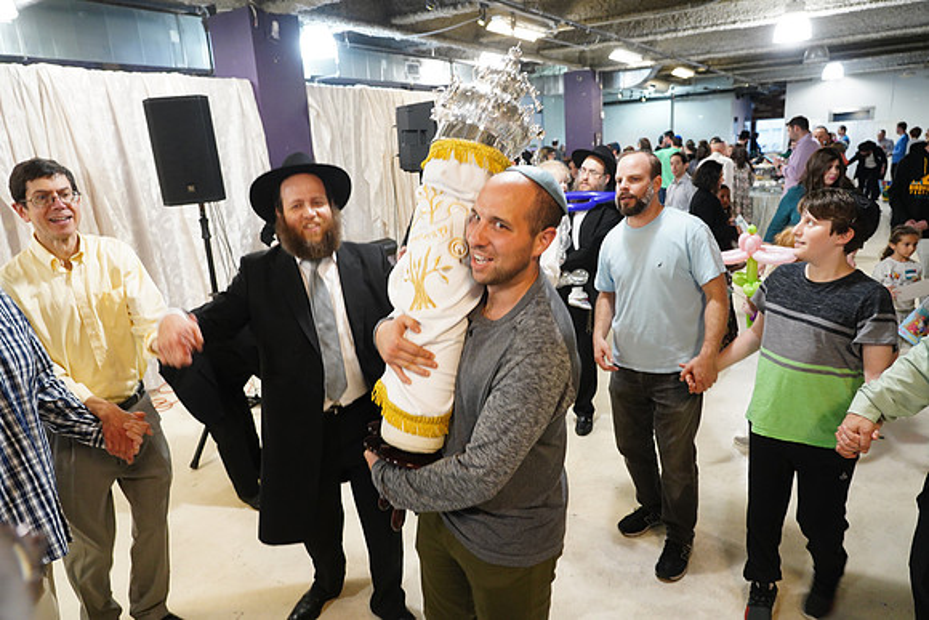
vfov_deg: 53.2
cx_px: 464
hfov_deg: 73.7
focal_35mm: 24
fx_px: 619
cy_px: 310
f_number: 4.5
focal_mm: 24
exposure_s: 1/100
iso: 3200
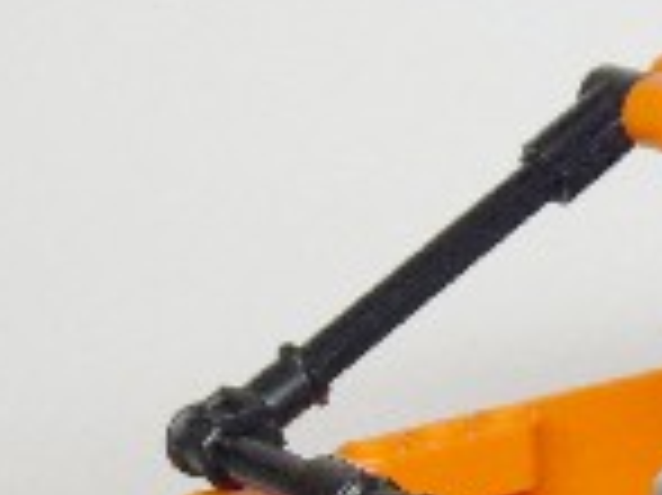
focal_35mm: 201
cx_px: 766
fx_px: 3841
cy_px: 855
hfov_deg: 9.7
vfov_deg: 7.2
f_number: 3
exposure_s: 1/25
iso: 100
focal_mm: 6.5
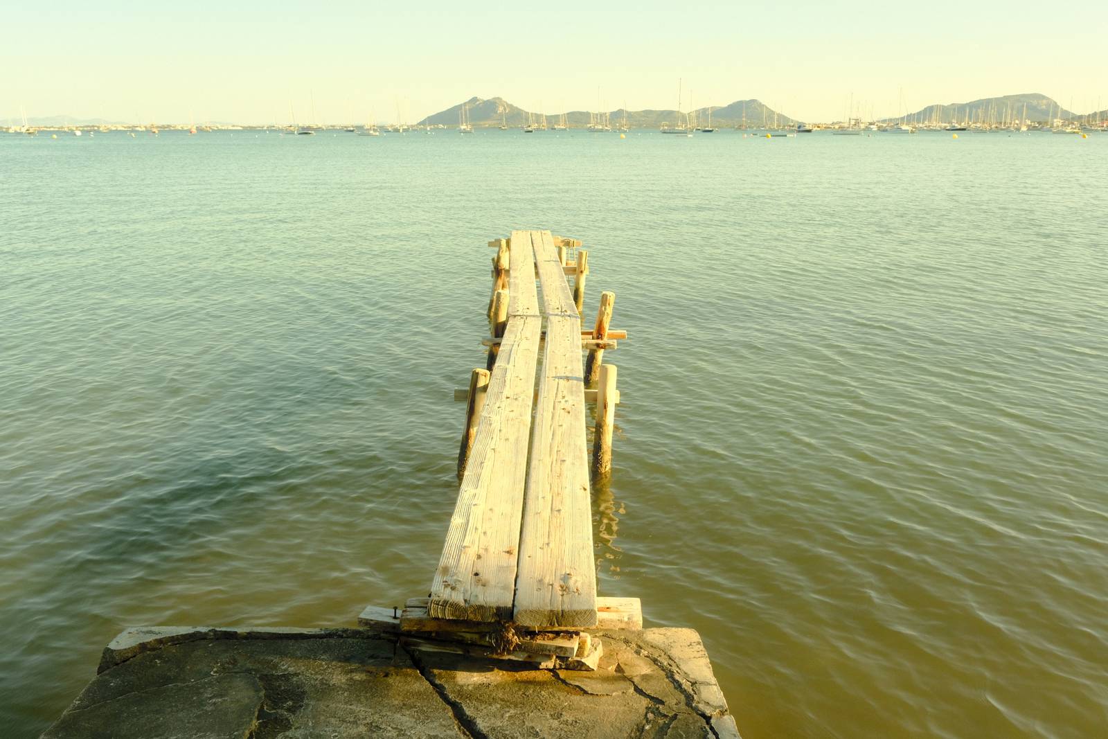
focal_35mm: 32
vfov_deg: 41.1
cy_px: 370
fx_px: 985
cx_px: 554
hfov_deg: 58.7
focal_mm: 21.2
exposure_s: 1/300
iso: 640
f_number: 11
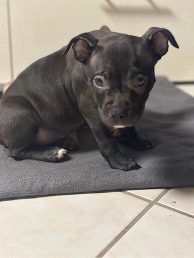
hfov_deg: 30.3
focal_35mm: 48
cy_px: 129
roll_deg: -5.6
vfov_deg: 39.7
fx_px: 359
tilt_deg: -20.0
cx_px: 97
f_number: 1.78
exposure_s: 1/40
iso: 320
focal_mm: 6.86
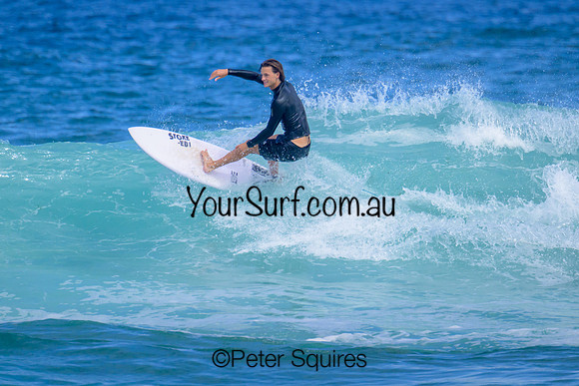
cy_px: 170
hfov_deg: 1.9
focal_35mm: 1088
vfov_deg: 1.3
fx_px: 17502
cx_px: 394
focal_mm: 800
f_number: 11
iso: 900
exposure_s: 1/2000
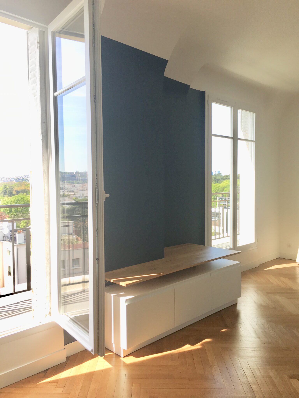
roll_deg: +0.5
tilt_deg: -1.2
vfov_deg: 61.7
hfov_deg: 48.2
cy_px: 199
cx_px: 150
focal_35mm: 29
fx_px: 334
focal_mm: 4.15
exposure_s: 1/261
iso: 25
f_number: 2.2
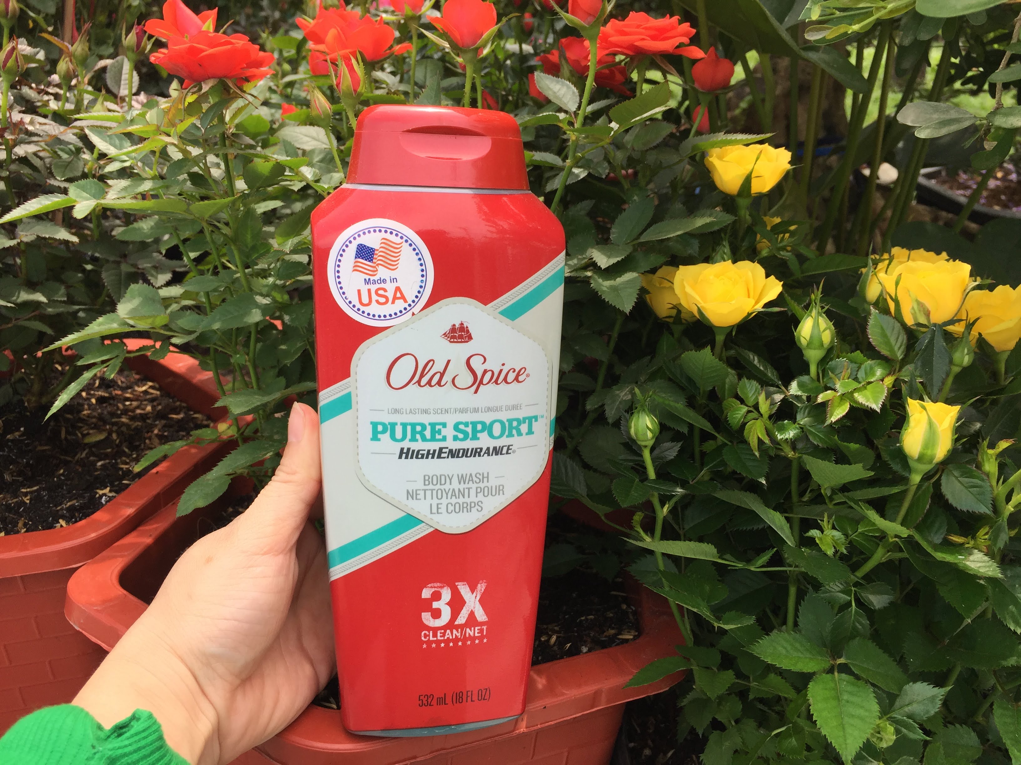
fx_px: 855
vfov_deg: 48.2
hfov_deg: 61.7
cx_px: 510
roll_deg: -4.1
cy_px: 382
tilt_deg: -23.0
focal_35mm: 29
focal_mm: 4.15
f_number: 2.2
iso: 32
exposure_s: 1/590
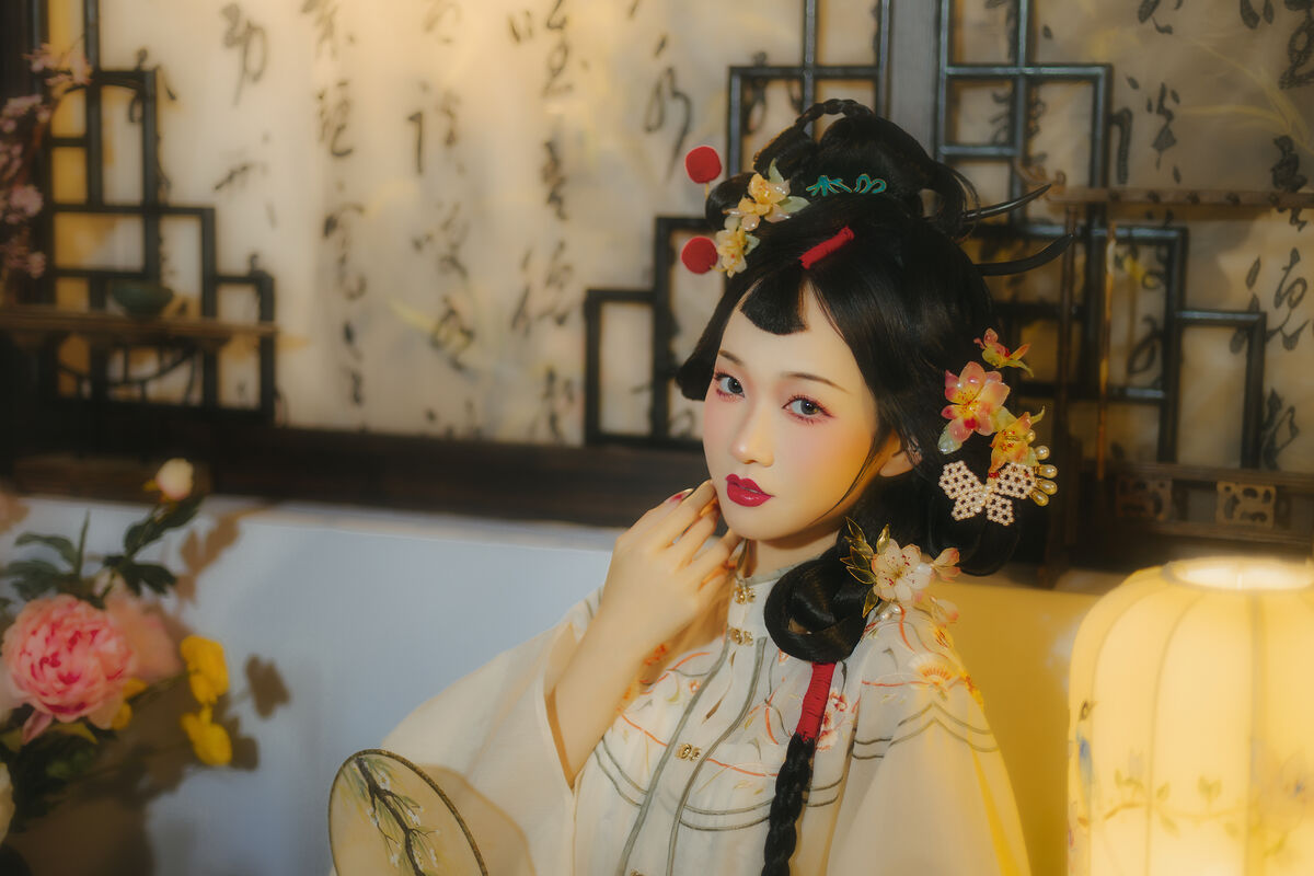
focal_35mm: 50
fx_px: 1825
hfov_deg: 39.6
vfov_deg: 27.0
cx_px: 657
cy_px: 438
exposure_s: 1/125
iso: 100
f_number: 1.8
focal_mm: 50
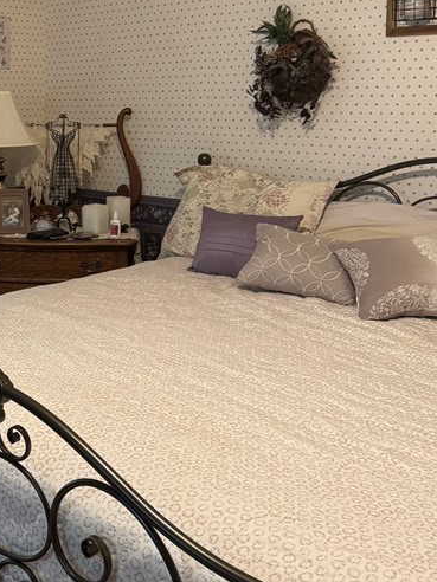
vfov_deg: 37.9
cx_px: 2
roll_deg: +0.1
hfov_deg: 27.5
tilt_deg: -9.2
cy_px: 214
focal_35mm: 50
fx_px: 842
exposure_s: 1/60
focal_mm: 6.76
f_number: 1.78
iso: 640
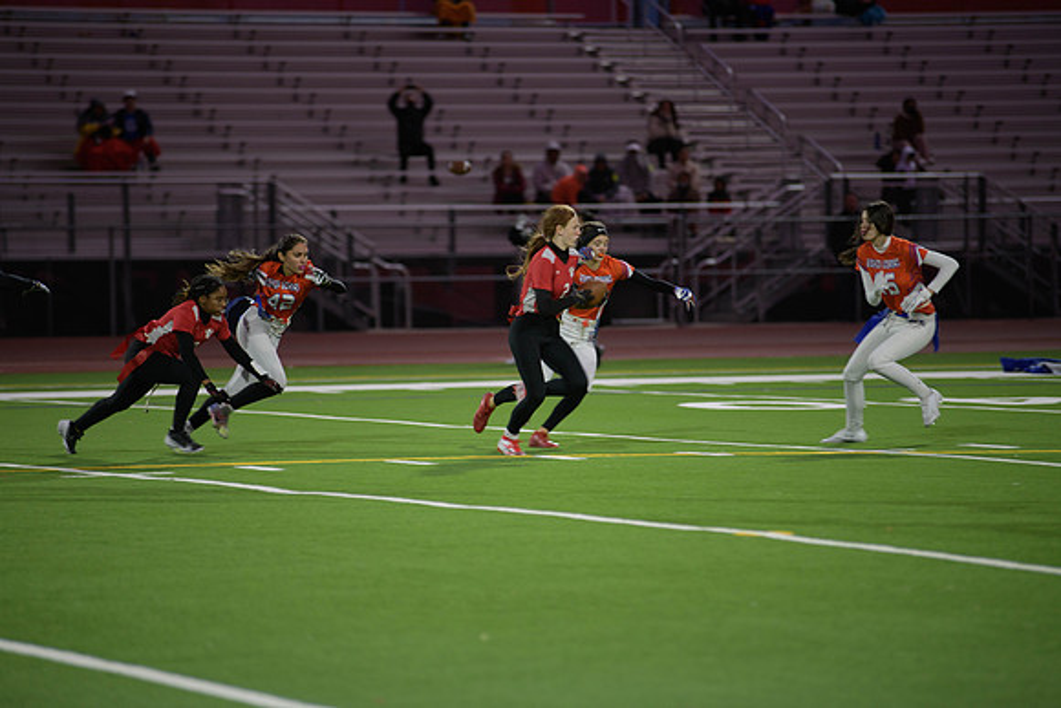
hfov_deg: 10.3
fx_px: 5896
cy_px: 354
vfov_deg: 6.9
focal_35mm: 200
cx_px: 530
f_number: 2.8
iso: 720
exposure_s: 1/200
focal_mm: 200
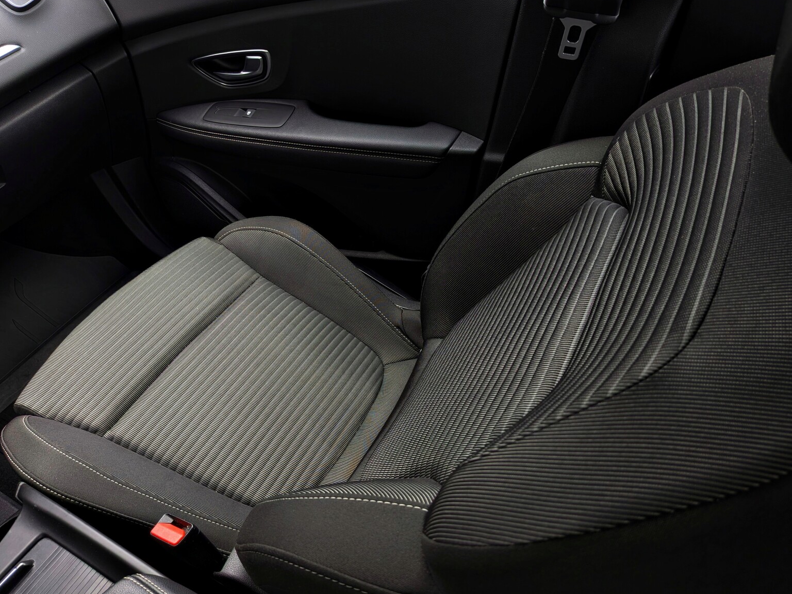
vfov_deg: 54.9
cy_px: 302
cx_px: 396
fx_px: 572
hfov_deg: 69.4
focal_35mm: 25
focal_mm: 4.53
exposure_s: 1/90
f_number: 1.7
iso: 62
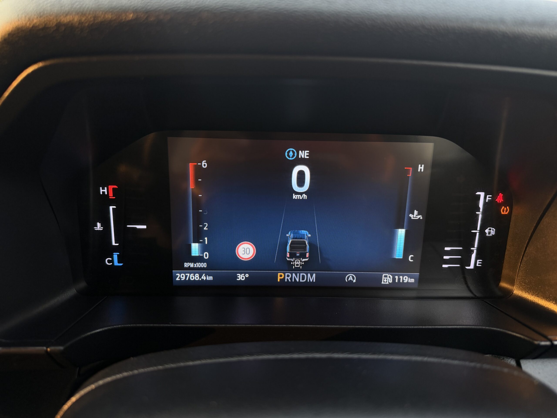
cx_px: 278
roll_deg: -0.5
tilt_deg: -19.7
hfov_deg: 71.6
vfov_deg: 56.8
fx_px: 386
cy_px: 209
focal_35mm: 24
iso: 160
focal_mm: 6.76
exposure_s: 1/121
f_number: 1.78
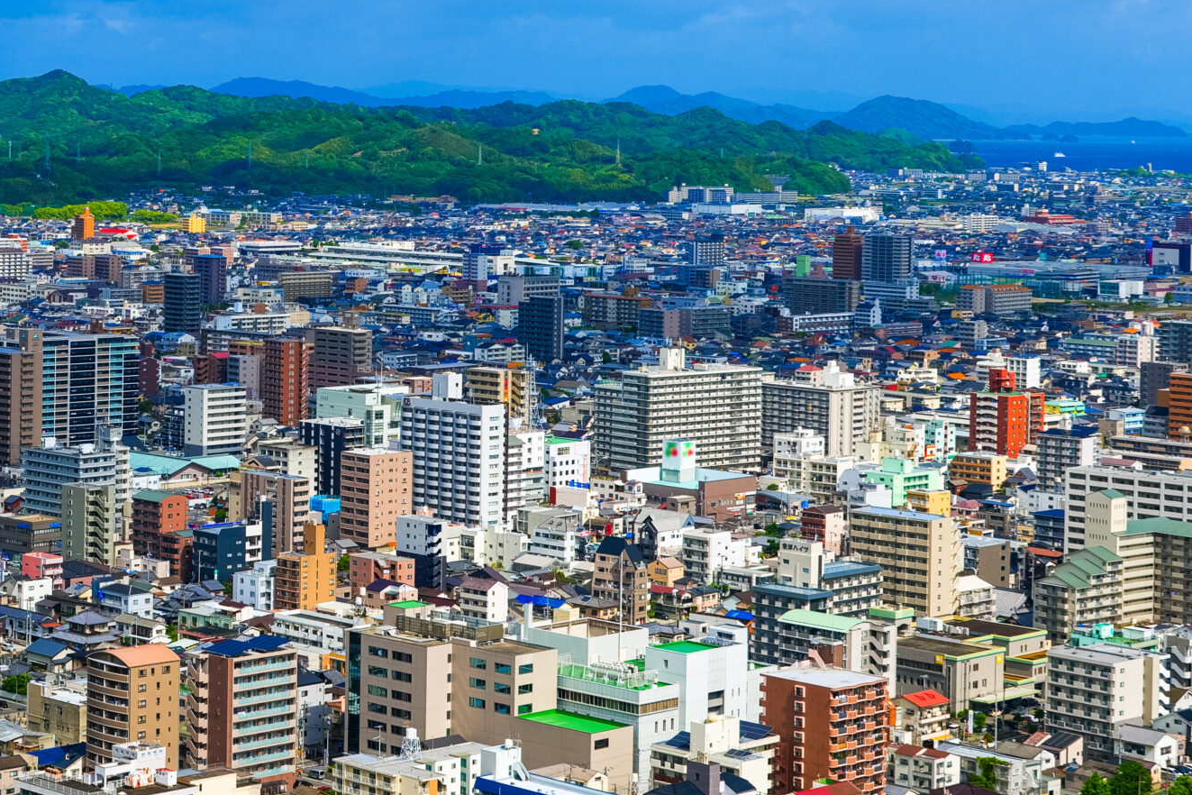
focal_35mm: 89
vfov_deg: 15.3
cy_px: 153
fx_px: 2947
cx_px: 163
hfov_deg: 22.4
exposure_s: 1/500
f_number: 8
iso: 100
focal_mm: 46
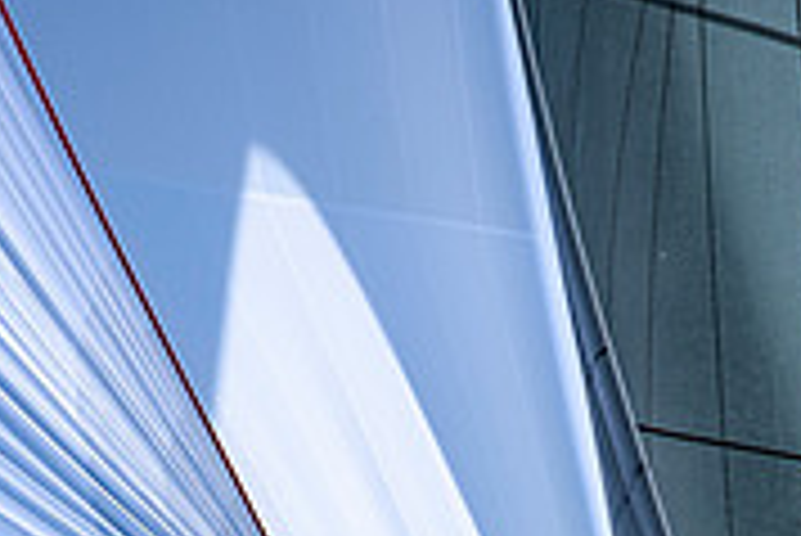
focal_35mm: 975
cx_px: 590
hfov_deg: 2.1
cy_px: 811
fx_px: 21711
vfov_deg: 1.4
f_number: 5.6
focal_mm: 300
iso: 250
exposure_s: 1/2000
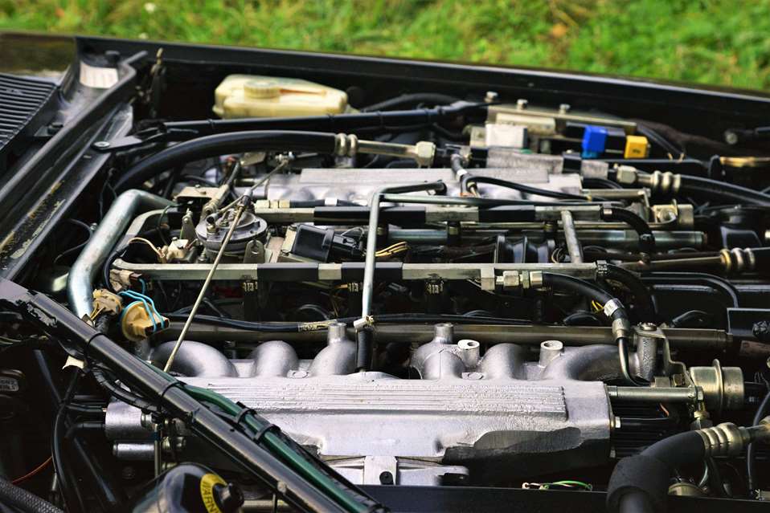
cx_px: 385
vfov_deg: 21.9
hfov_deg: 32.4
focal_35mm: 62
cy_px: 256
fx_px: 1326
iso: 800
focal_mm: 62
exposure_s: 1/400
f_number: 6.3
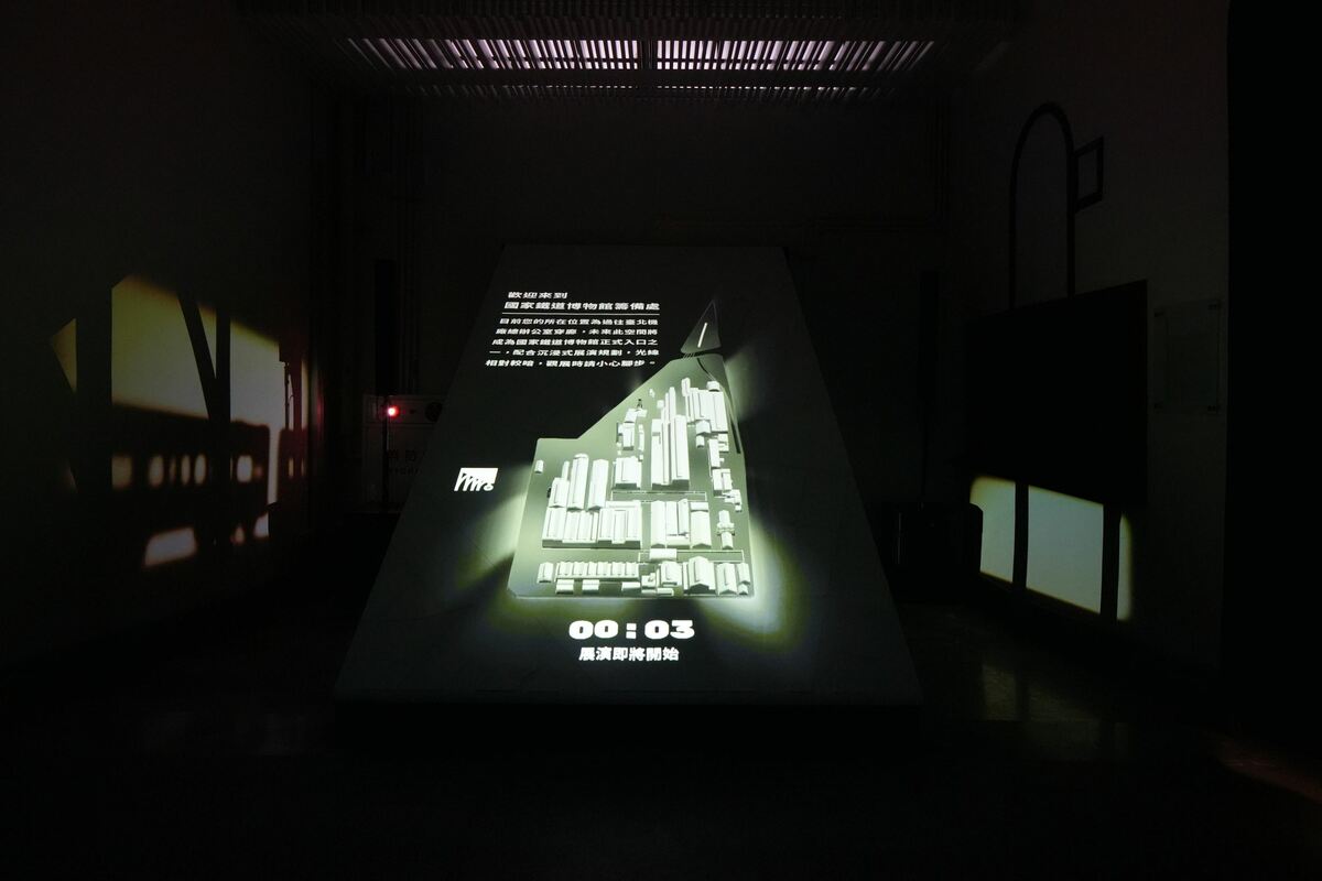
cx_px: 661
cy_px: 440
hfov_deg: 73.7
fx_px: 881
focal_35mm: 24
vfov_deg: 53.1
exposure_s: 1/125
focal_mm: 24
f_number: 6.3
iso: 6400
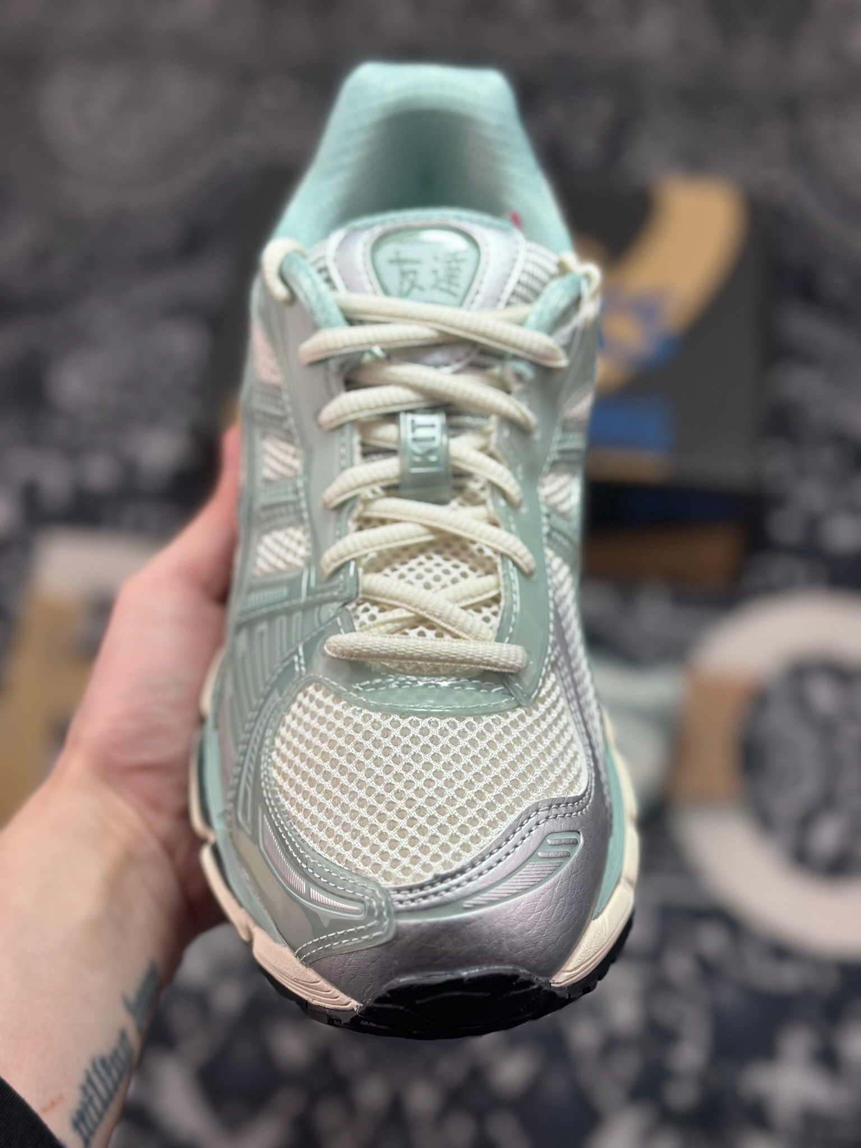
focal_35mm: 48
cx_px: 430
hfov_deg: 30.3
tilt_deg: -57.2
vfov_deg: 39.7
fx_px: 1592
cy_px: 574
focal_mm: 6.86
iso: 80
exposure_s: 1/1376
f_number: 1.78
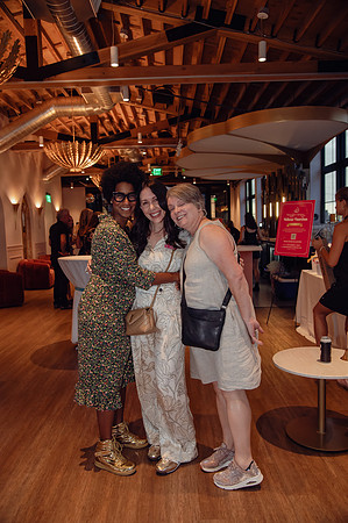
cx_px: 174
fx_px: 407
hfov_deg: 46.3
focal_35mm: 28
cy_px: 262
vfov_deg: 65.5
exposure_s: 1/60
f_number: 4
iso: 3200
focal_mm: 28
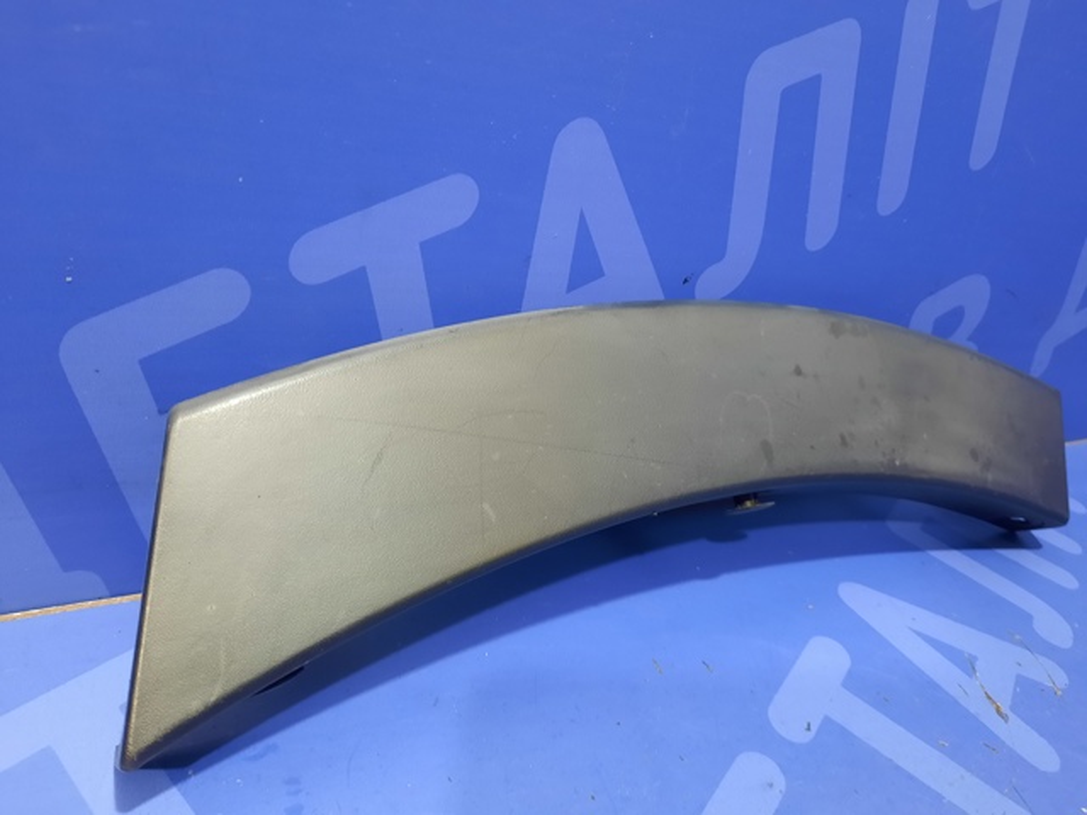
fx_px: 785
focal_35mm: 25
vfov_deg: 54.9
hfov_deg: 69.4
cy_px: 408
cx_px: 544
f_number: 2
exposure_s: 1/25
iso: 500
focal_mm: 4.6
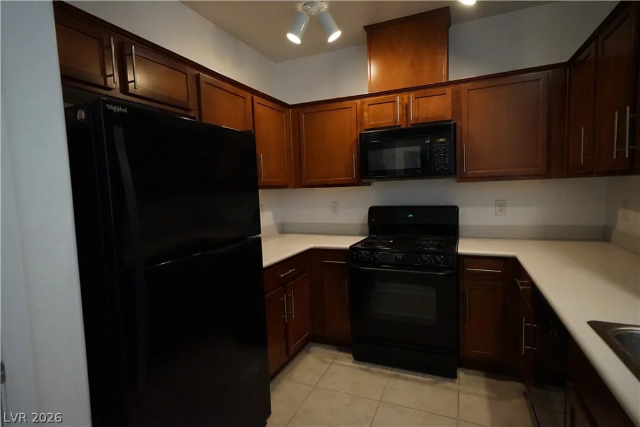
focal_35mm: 19
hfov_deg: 86.9
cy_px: 214
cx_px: 320
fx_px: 338
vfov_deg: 64.6
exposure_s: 1/250
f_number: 5.6
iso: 10000
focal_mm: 19
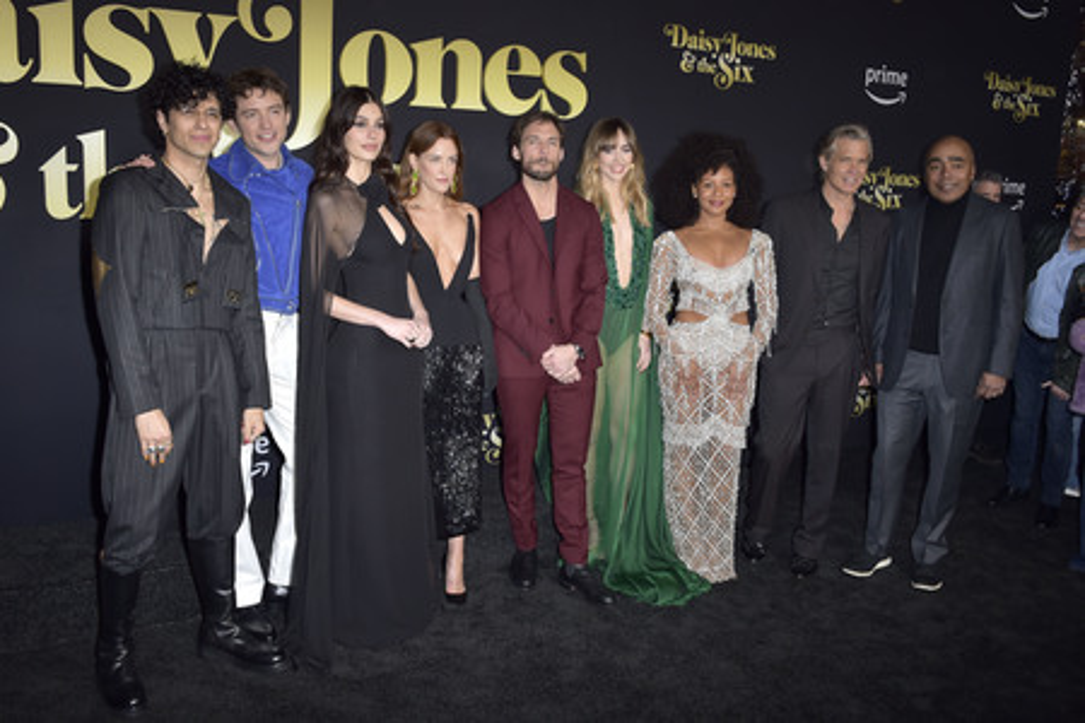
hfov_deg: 58.7
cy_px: 362
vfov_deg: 41.1
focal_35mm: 32
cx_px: 542
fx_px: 964
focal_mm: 32
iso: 640
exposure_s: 1/250
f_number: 6.3
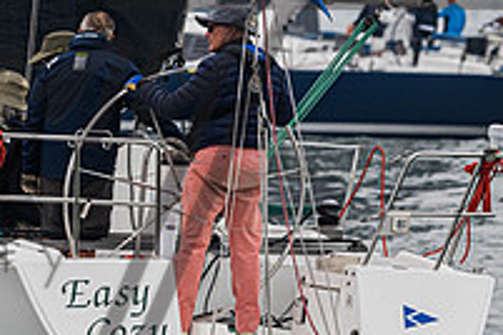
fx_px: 10353
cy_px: 71
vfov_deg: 1.9
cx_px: -33
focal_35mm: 741
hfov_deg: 2.8
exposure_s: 1/3200
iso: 400
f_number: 5.6
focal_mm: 210
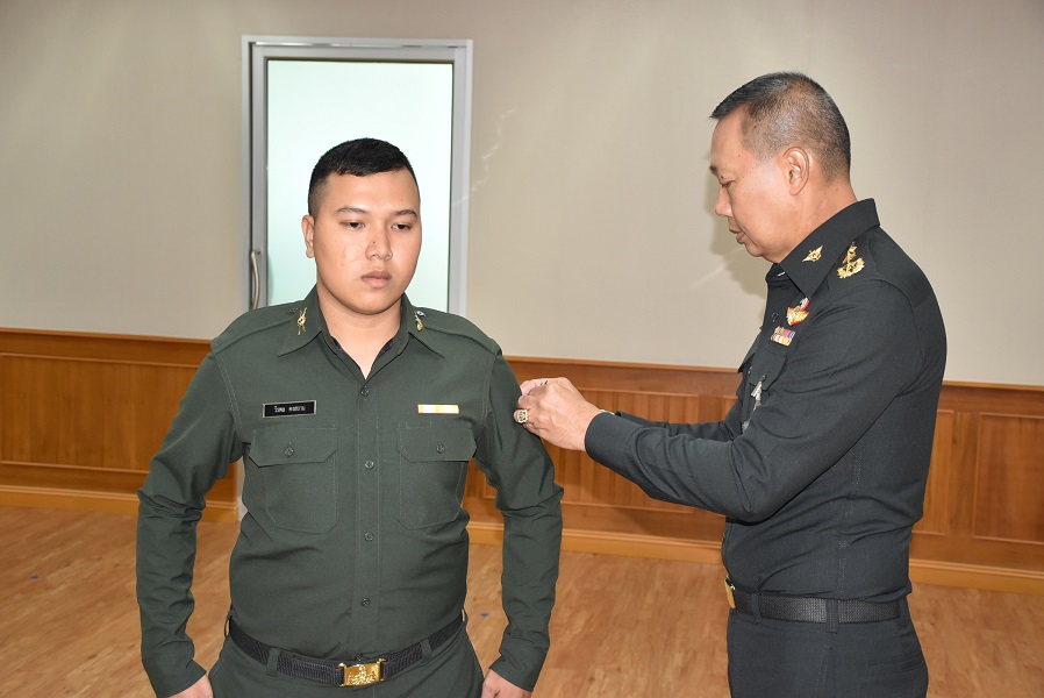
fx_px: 1393
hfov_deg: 41.1
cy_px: 349
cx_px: 522
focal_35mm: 48
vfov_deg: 28.1
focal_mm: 32
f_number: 4.5
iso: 800
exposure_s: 1/80
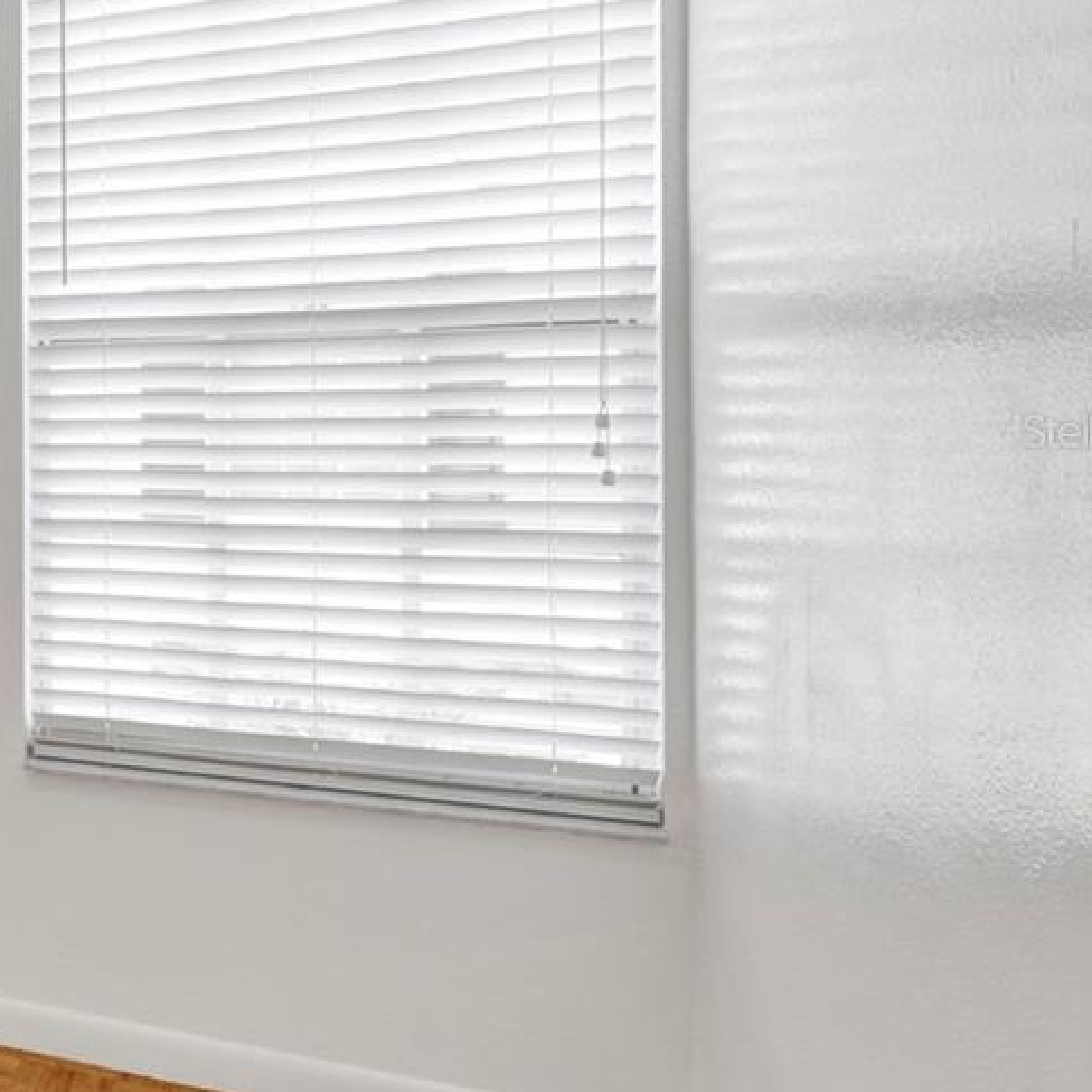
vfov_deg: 42.6
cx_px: -568
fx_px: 1392
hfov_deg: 27.8
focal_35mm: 39
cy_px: 431
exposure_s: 1/6
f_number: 7.1
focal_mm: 14
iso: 250
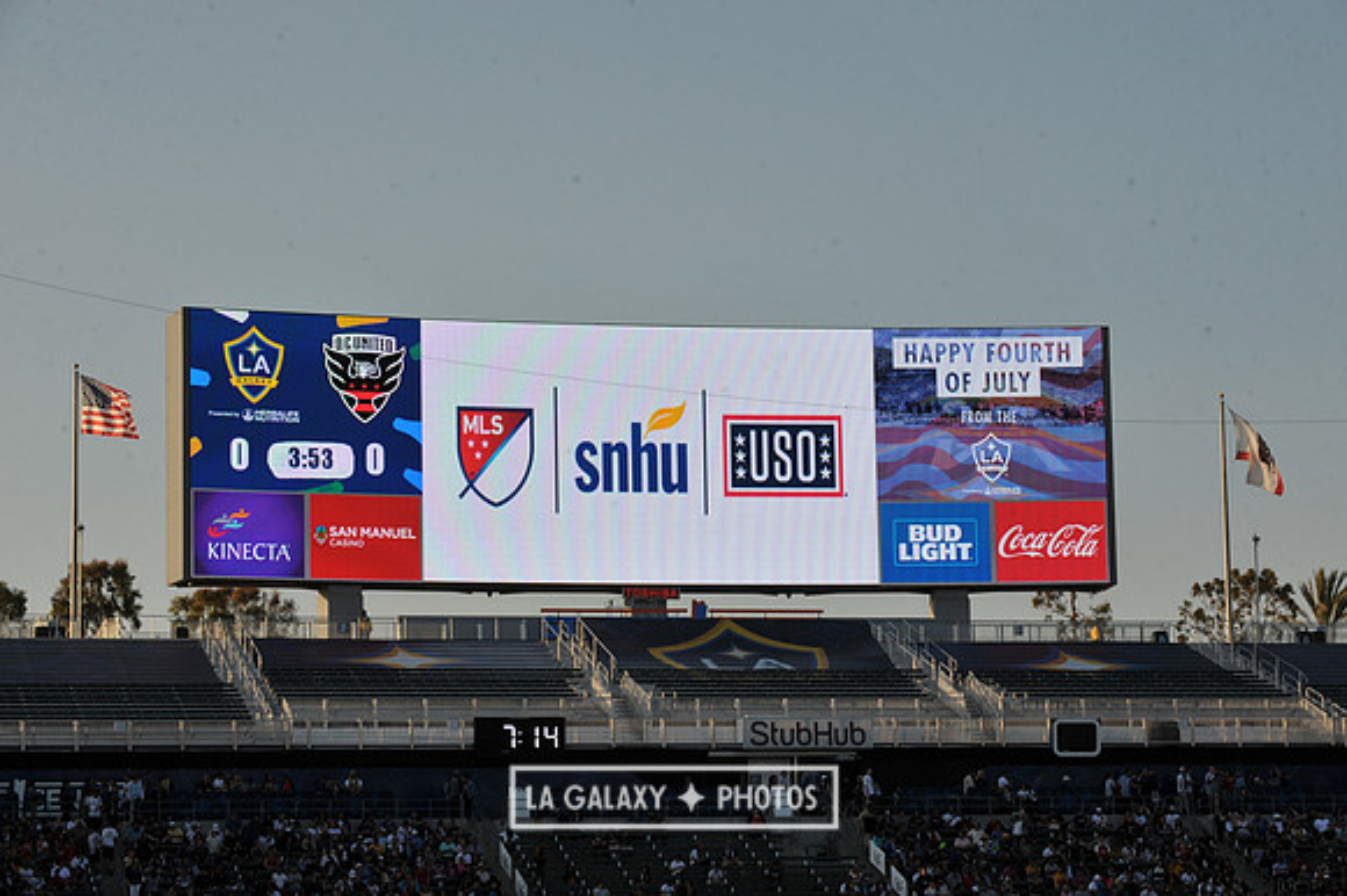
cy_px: 448
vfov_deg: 12.4
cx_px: 674
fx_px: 4113
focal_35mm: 110
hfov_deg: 18.6
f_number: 11
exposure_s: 1/500
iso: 400
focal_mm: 110
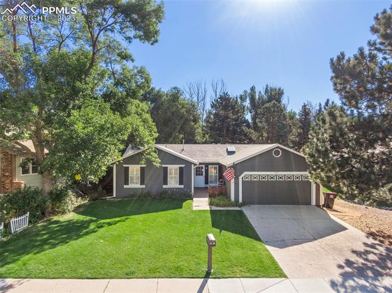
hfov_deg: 71.6
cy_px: 146
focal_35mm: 24
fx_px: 272
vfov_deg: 56.8
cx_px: 196
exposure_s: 1/30
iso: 100
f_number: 2.8
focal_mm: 4.39
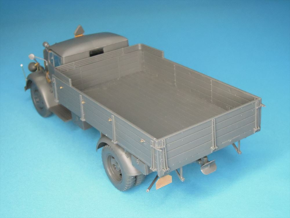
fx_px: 519
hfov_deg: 31.2
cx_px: 145
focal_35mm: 62
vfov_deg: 23.7
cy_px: 109
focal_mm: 11.1
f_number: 4.2
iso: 1600
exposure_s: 1/320
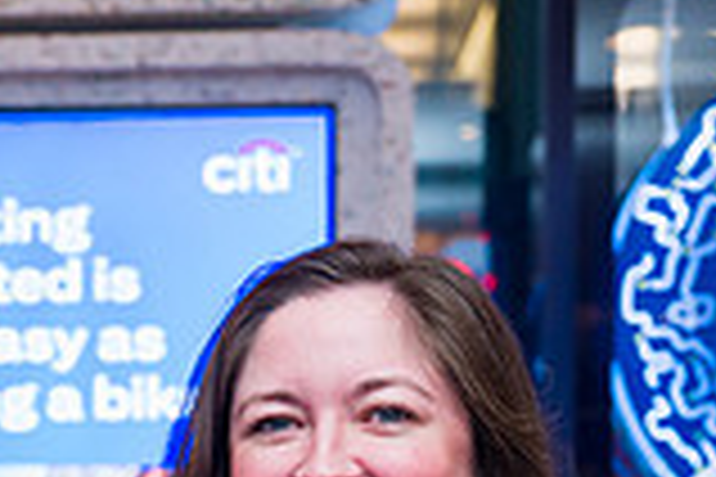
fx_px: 2546
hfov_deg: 15.8
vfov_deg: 10.4
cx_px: 32
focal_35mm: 128
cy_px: 675
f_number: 3.2
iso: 800
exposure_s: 1/160
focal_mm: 30.5
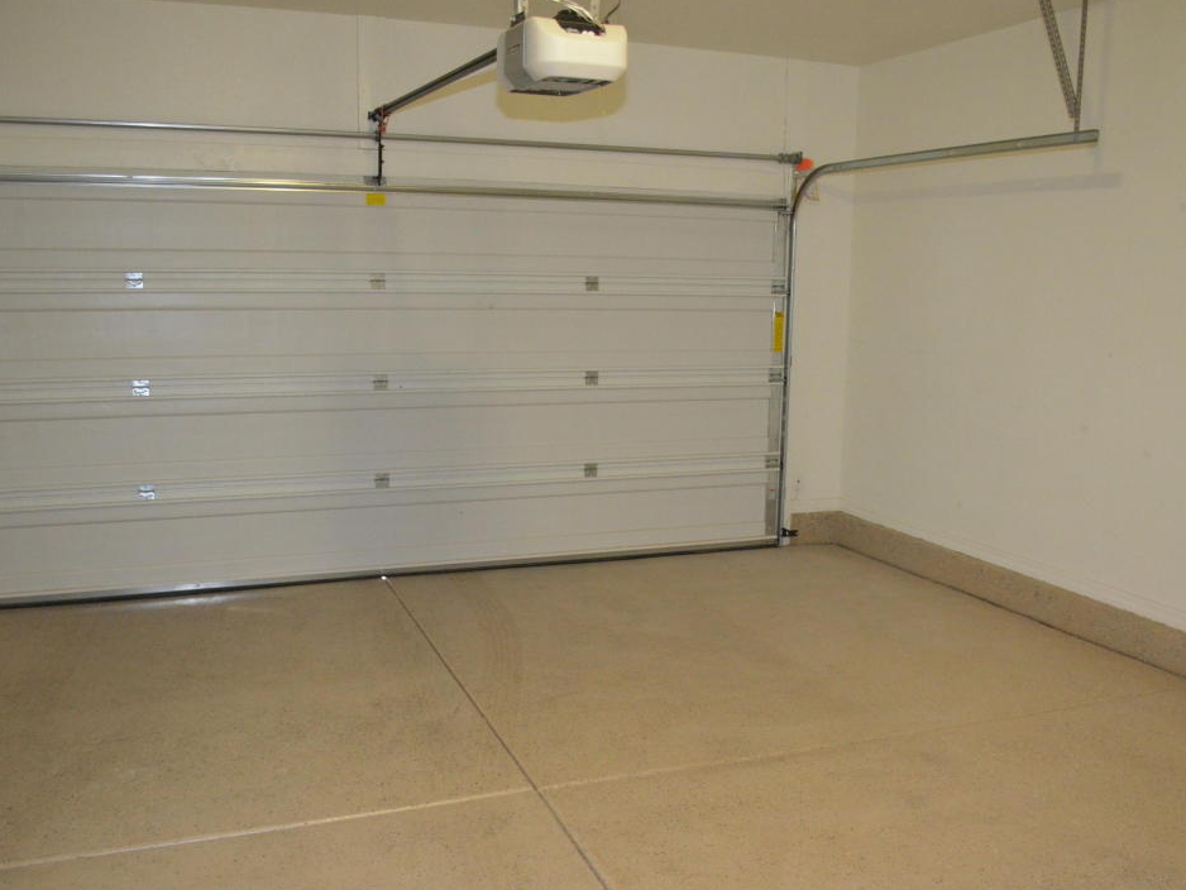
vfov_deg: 44.1
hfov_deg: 56.8
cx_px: 613
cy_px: 479
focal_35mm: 32
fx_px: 1097
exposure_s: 1/60
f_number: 4
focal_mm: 18
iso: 3200
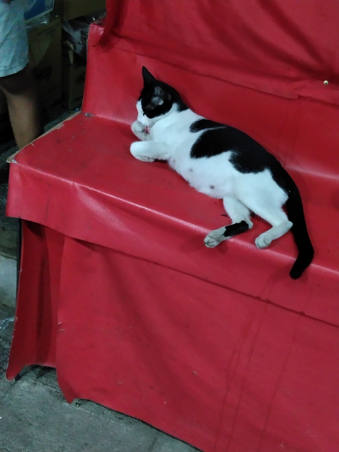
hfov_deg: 34.3
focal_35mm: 42
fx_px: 548
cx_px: 170
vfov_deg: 44.8
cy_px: 226
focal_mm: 2.78
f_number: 2
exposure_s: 1/60
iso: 436
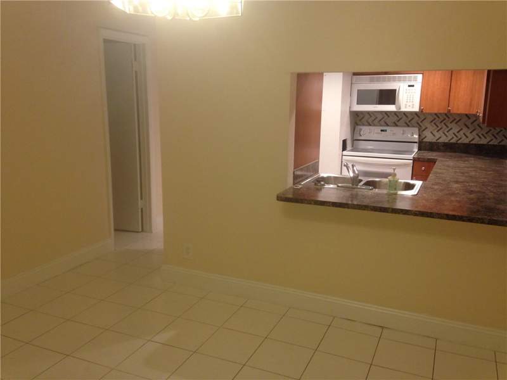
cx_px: 254
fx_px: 483
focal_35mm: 33
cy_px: 190
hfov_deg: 55.4
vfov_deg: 42.9
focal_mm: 4.12
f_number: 2.4
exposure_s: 1/20
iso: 100
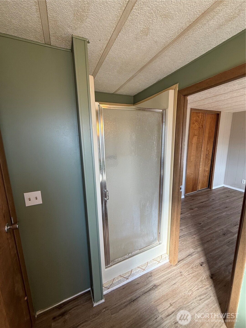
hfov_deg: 85.7
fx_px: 133
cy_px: 164
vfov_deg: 102.1
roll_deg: +1.2
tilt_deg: -10.0
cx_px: 123
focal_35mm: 14
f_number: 2.2
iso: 100
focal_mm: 2.22
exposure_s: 1/120
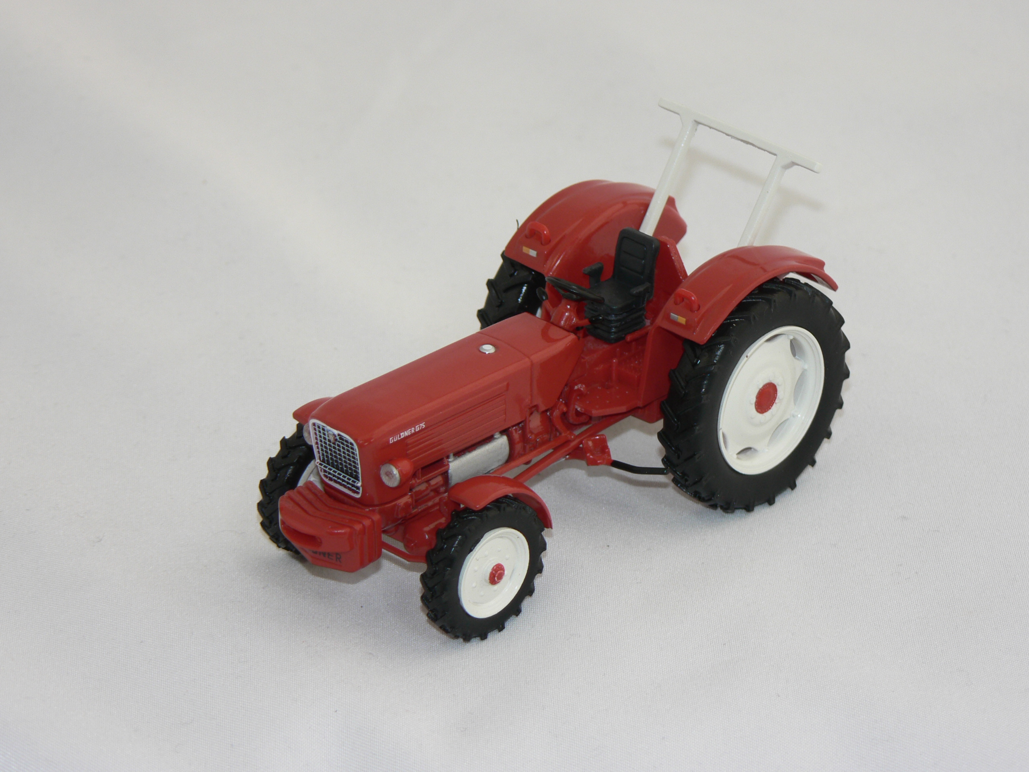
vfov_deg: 10.1
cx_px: 514
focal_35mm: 147
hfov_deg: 13.4
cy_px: 386
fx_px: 4370
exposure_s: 1/60
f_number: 3.2
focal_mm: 24.6
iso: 80
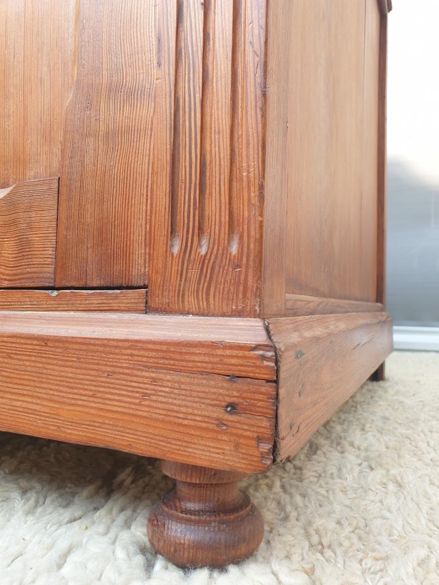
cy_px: 292
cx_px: 220
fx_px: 440
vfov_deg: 67.3
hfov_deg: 53.1
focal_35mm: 26
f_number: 2.4
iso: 50
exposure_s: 1/138
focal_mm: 4.3
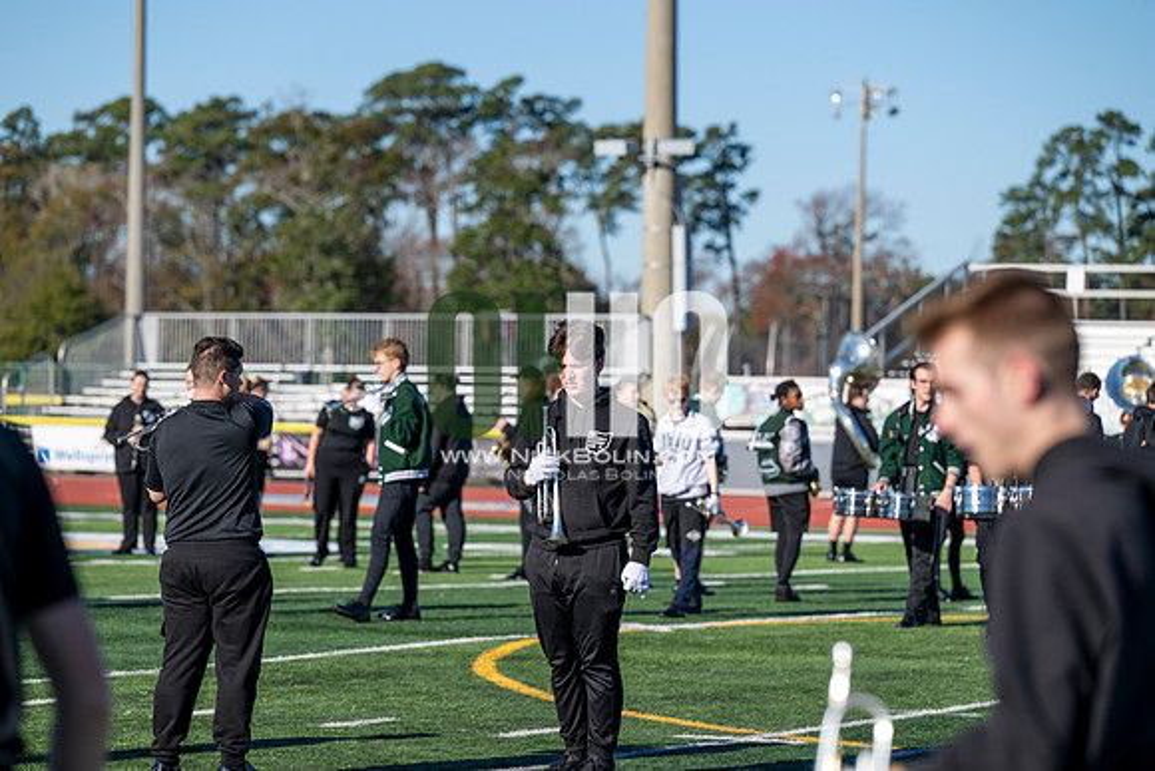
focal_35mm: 150
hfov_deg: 13.7
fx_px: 4813
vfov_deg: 9.2
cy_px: 386
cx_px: 578
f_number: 4
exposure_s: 1/2000
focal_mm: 150
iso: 160
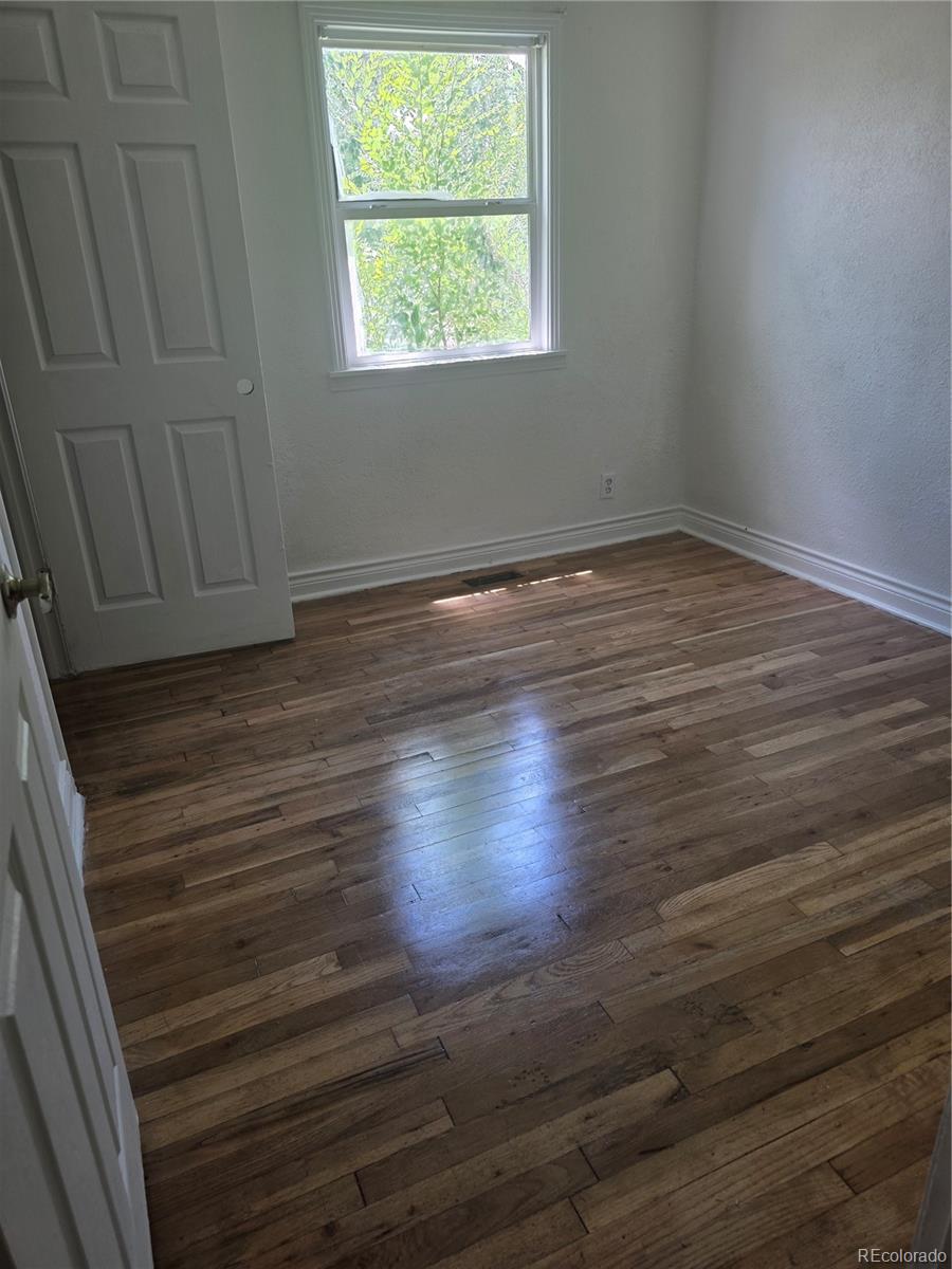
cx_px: 476
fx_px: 843
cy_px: 634
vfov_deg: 73.9
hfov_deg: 58.9
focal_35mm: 23
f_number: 1.7
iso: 50
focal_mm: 6.3
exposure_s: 1/120
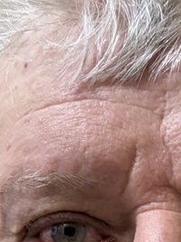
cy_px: 298
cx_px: 178
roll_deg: -4.0
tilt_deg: -4.4
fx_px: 670
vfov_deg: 19.2
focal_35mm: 96
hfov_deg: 15.1
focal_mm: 5.96
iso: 640
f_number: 1.6
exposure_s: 1/30
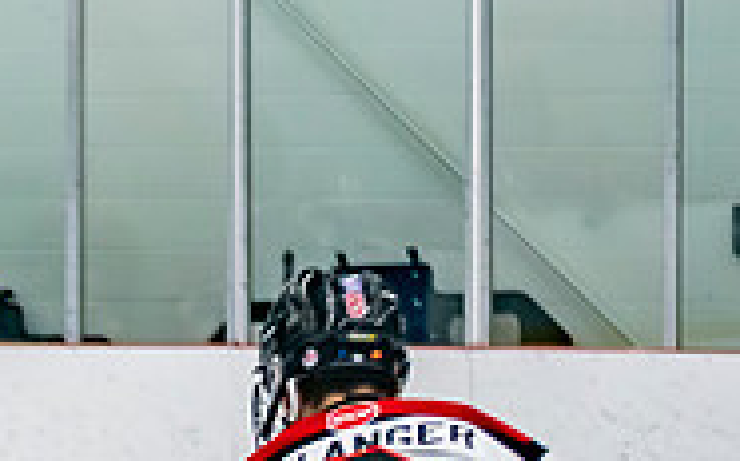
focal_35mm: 358
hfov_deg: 5.8
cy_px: 778
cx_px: -587
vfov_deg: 3.6
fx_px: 7216
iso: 1600
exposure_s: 1/640
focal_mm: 70
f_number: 2.8
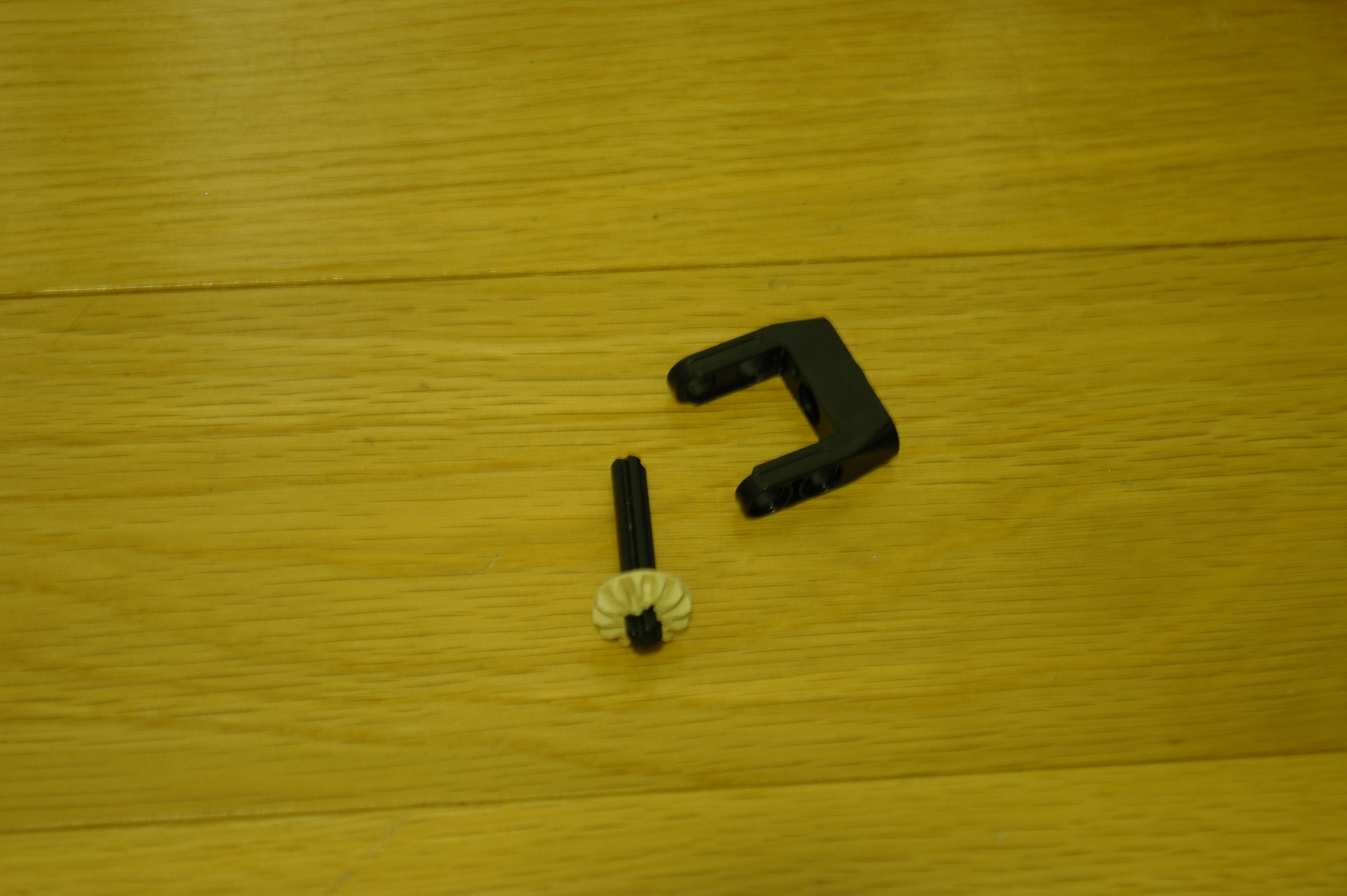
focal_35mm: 89
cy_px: 430
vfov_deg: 15.4
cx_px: 650
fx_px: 3310
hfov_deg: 23.0
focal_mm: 55
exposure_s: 1/2
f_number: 5.6
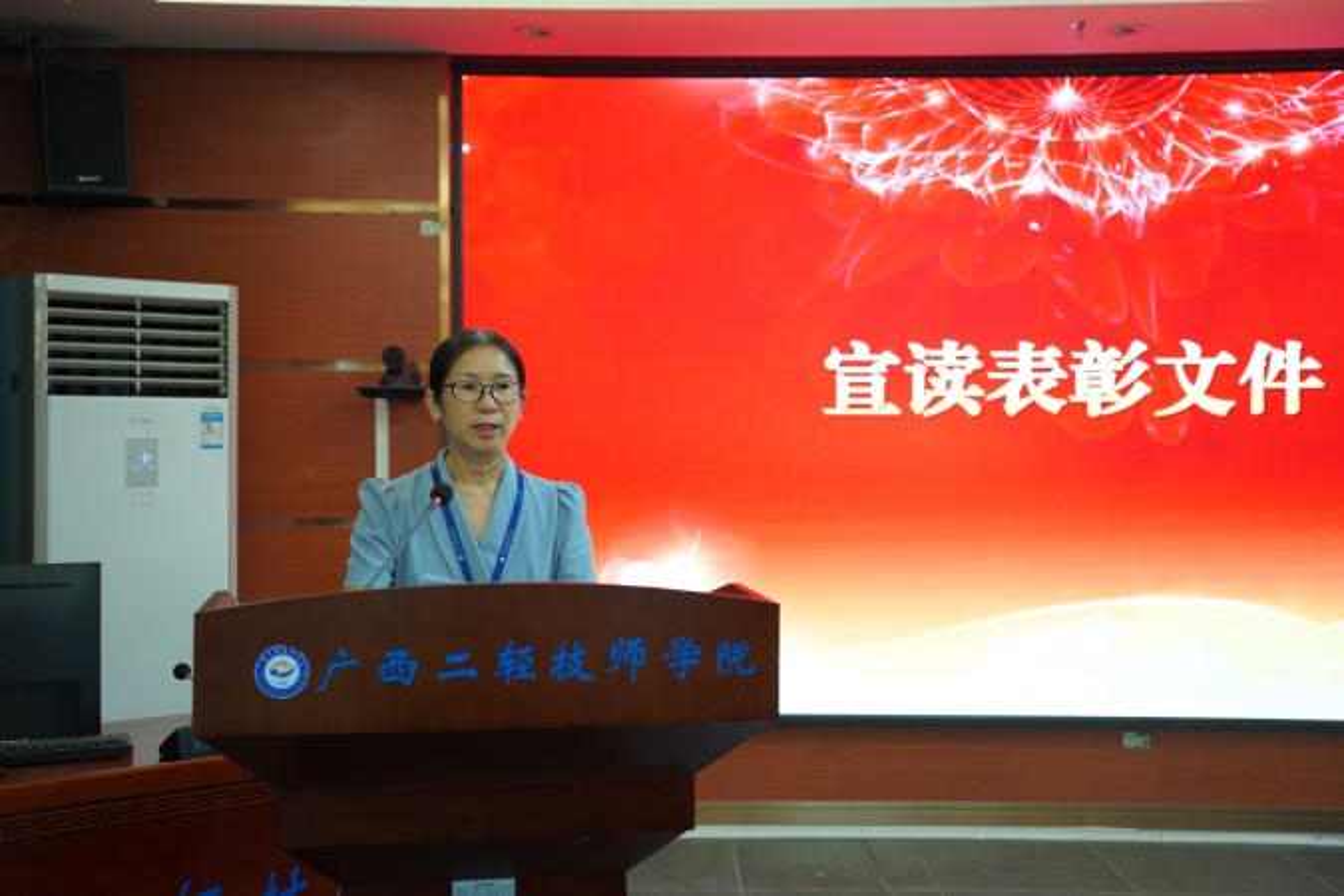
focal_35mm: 42
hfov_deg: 46.4
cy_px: 448
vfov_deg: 31.9
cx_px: 672
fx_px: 1568
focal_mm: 42
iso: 640
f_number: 3.2
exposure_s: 1/100
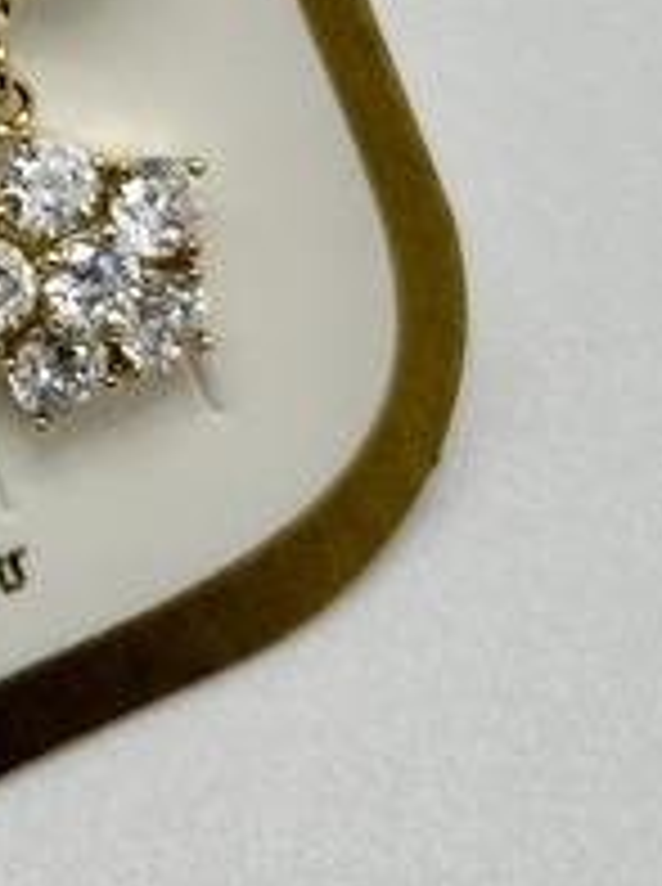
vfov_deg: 7.9
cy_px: -108
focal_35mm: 250
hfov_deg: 5.8
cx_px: -495
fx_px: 6396
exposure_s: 1/253
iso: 64
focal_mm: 6.86
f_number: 1.78
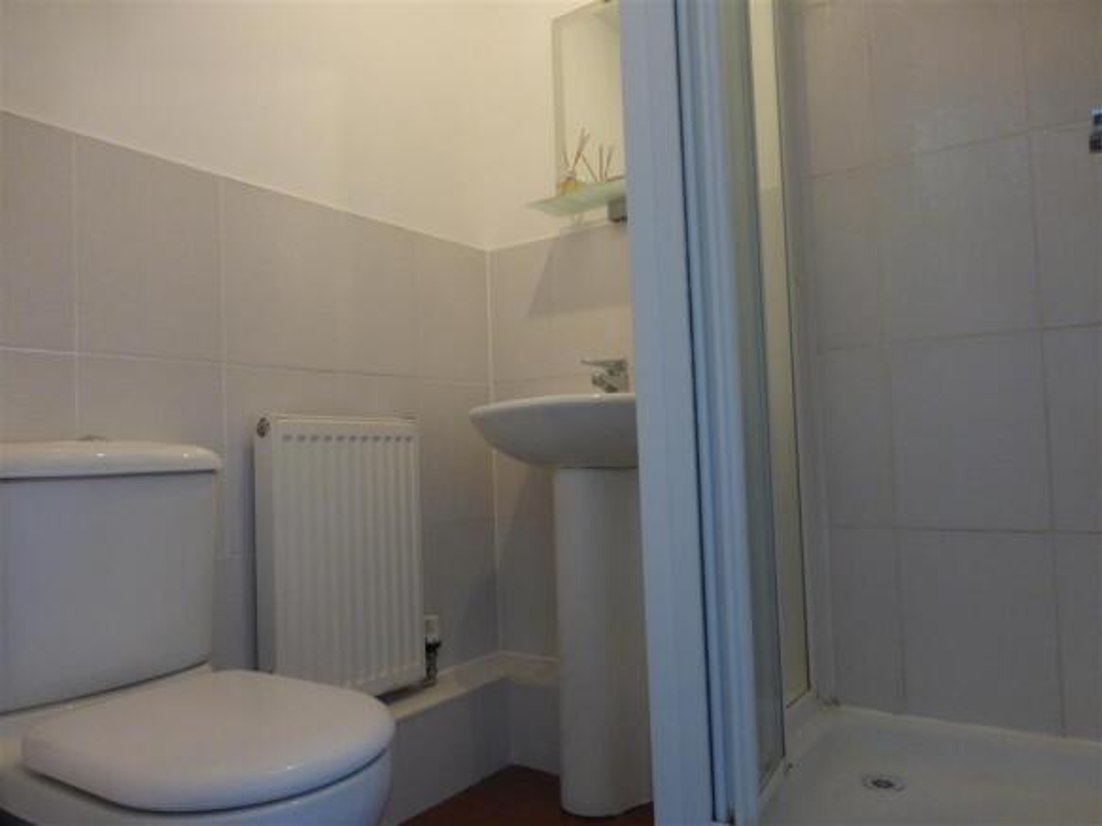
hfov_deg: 71.6
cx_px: 551
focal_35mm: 24
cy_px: 413
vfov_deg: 56.8
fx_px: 764
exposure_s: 1/60
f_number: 3.3
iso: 400
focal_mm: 4.3
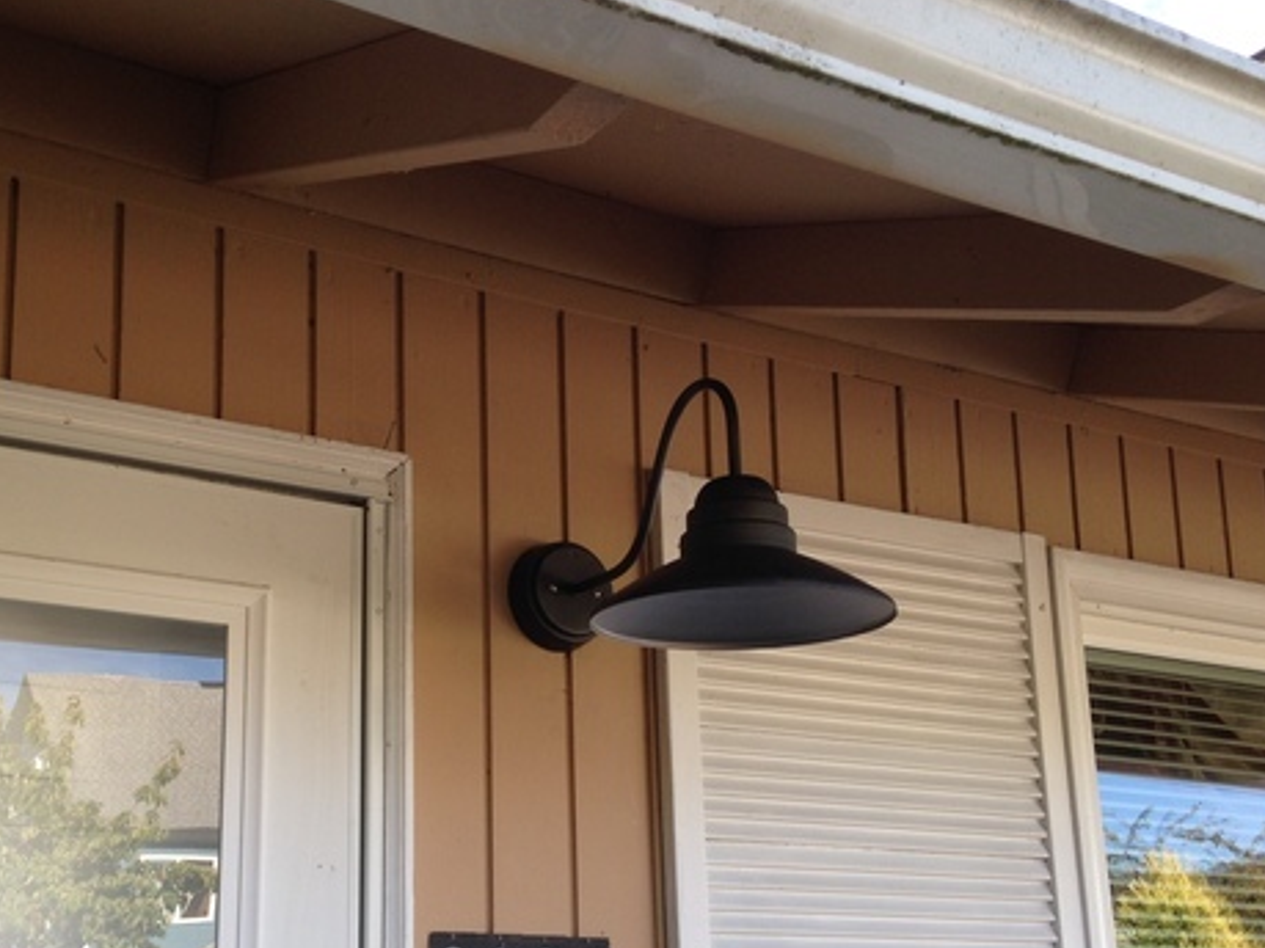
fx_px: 1754
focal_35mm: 48
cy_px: 653
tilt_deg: +12.5
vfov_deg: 30.0
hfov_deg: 39.5
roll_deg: +1.2
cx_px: 511
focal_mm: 4.12
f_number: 2.4
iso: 50
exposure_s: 1/209
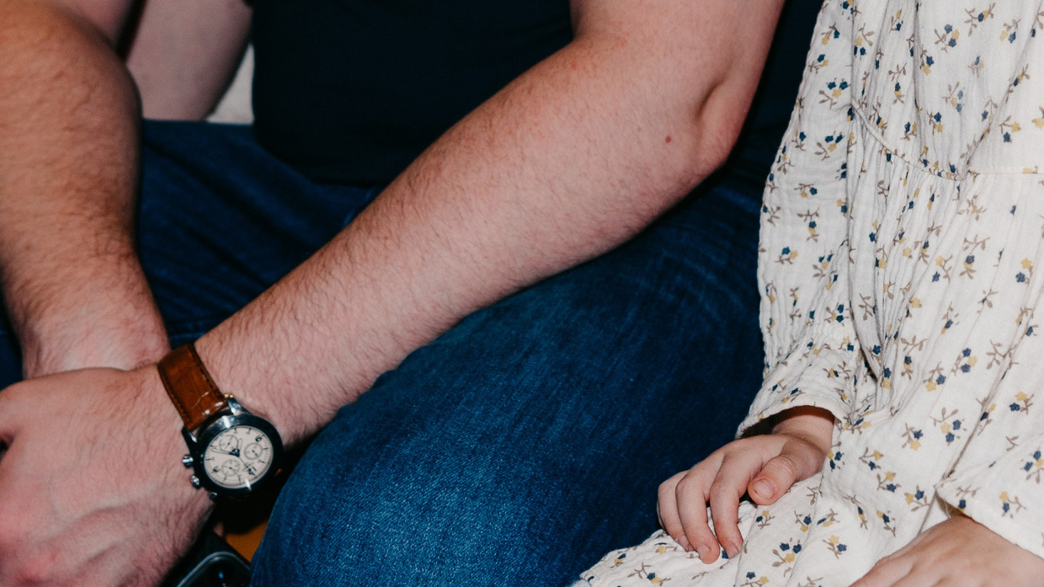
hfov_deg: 19.0
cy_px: -158
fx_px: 3100
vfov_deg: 10.6
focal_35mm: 112
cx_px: 730
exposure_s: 1/160
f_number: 3.5
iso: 160
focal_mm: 38
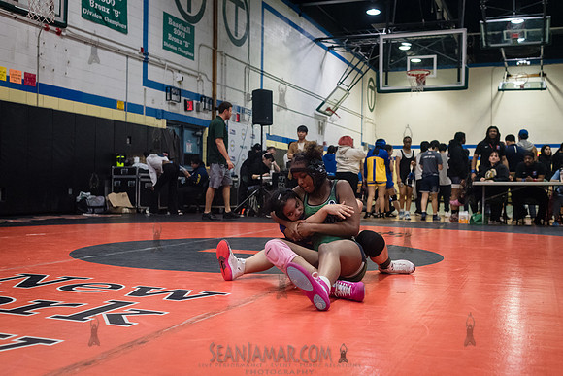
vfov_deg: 31.9
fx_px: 658
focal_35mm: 42
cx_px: 282
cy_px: 188
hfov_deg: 46.3
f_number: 3.2
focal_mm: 35
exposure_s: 1/400
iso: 5000
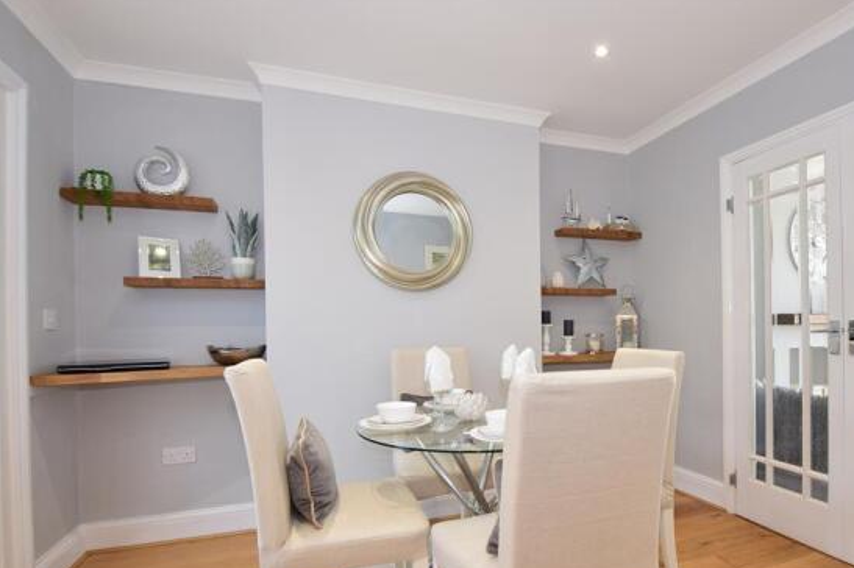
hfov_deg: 89.5
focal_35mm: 18
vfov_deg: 66.9
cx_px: 486
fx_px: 427
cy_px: 330
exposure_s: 1/13
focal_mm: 10
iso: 400
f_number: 8
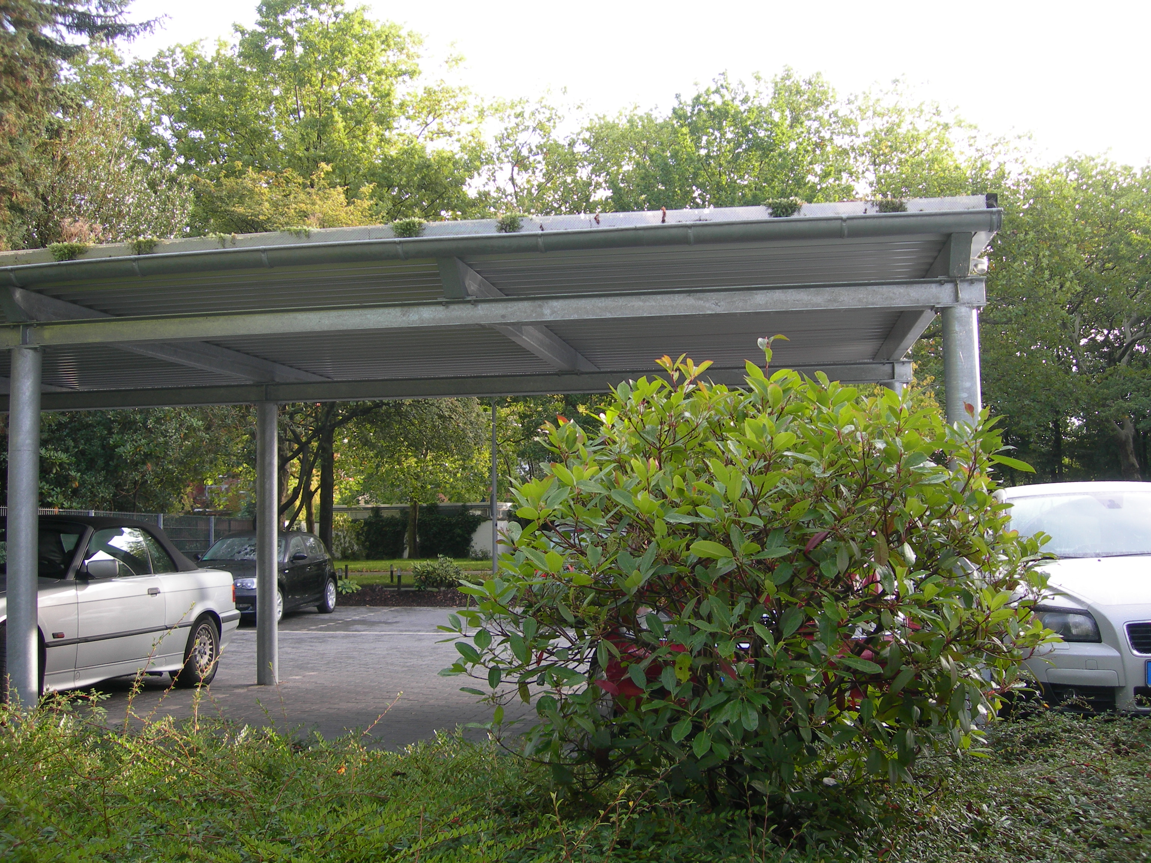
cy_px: 432
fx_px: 1264
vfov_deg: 37.7
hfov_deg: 49.0
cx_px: 576
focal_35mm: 38
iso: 50
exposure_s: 1/92
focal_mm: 7.8
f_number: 2.8
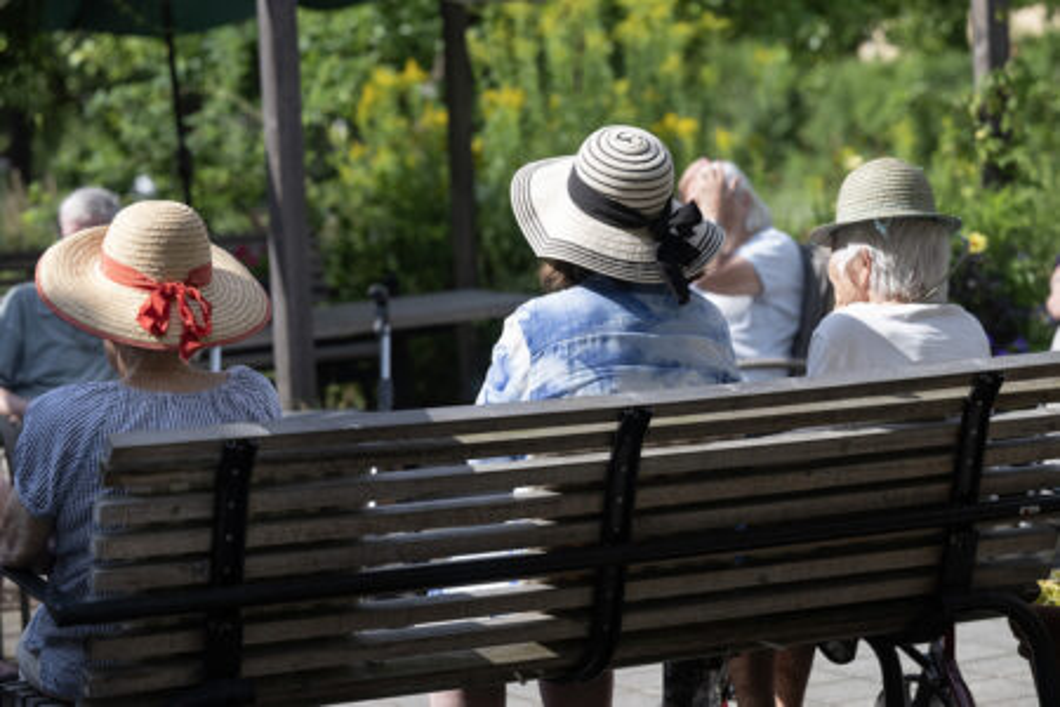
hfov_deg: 17.8
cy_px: 354
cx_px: 530
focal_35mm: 115
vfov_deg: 11.9
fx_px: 3386
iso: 1000
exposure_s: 1/6400
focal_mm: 115
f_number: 4.5
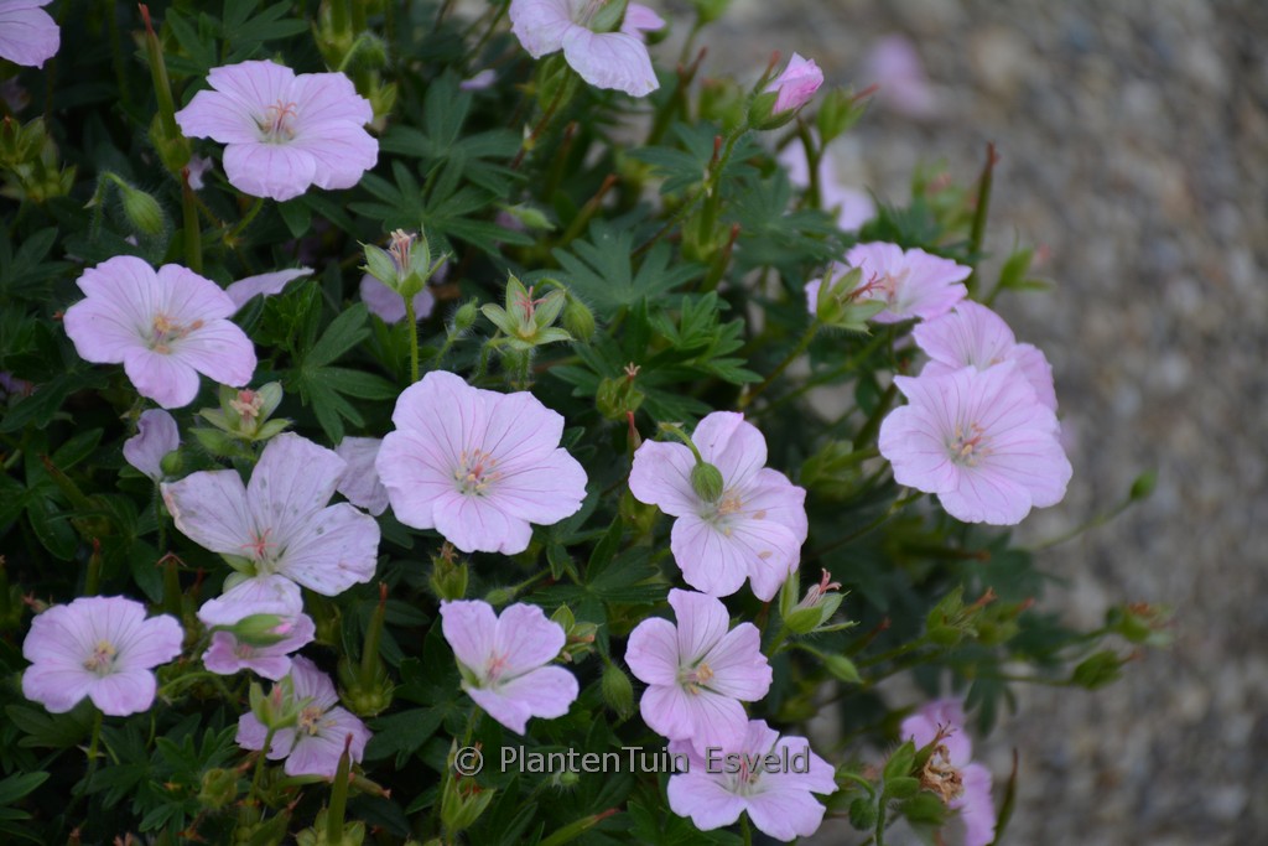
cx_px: 634
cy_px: 423
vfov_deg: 6.5
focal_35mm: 210
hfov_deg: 9.8
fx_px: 7397
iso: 400
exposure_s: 1/1000
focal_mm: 140
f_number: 5.6
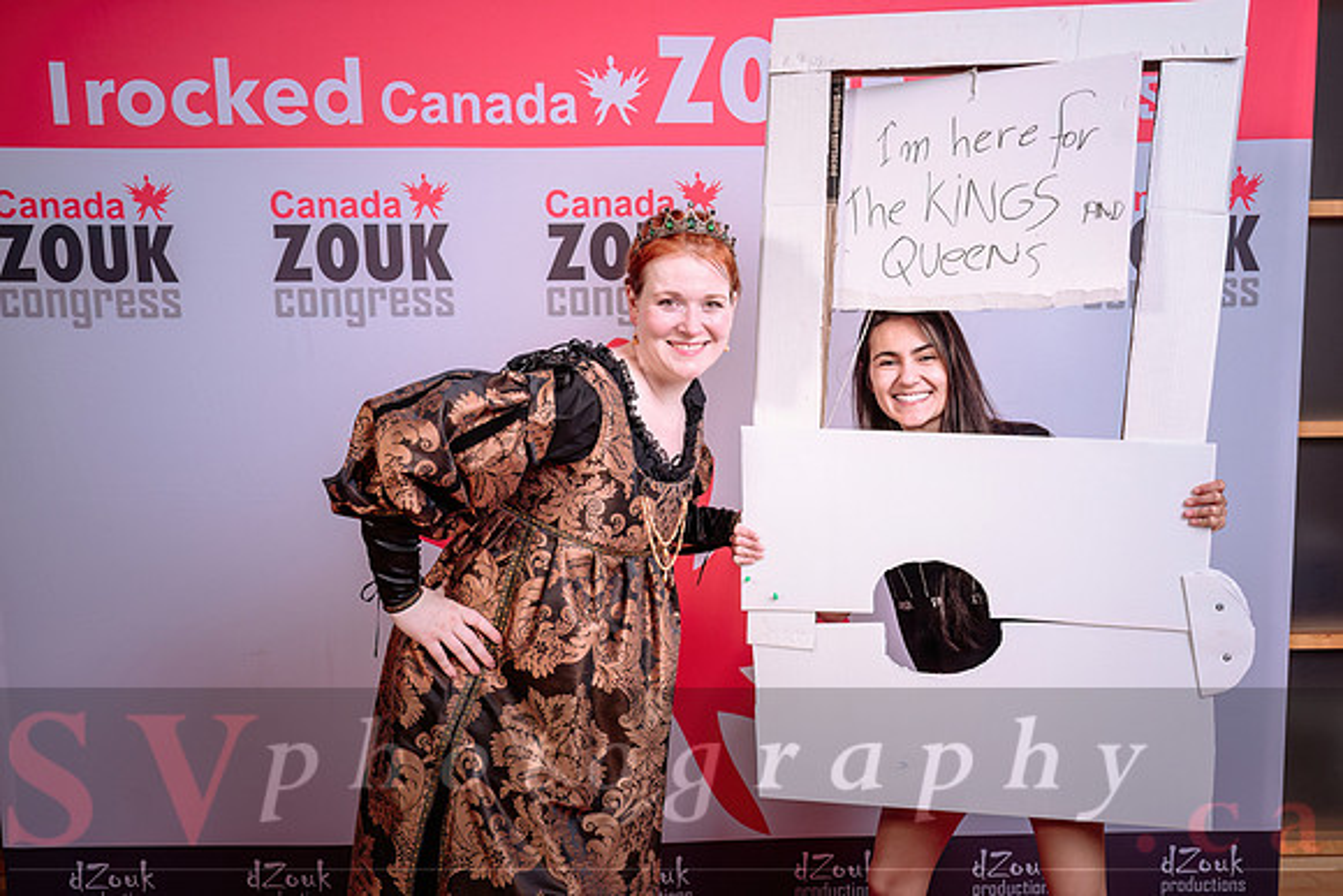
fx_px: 1295
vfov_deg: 38.1
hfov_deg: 54.5
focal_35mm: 35
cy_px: 516
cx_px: 794
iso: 100
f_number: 5.6
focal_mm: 29
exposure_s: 1/200
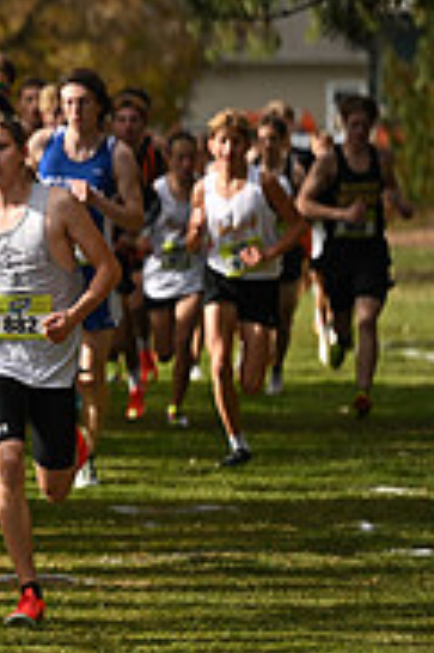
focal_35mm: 462
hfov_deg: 2.9
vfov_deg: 4.5
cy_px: 228
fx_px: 8370
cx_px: -592
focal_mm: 145
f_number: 2.8
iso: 125
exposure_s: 1/1600
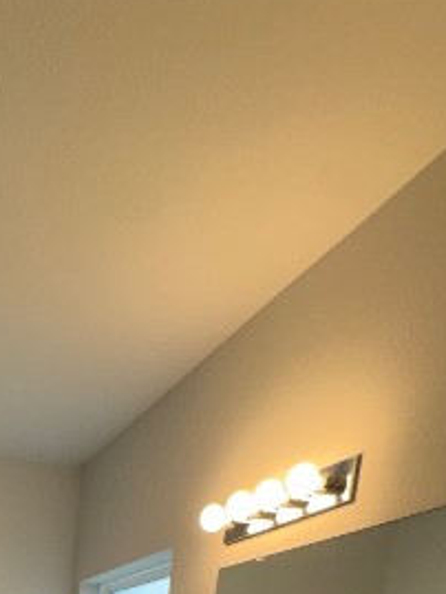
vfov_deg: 31.2
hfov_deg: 32.8
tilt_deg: -12.4
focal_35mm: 40
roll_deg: -2.4
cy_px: 835
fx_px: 687
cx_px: -9
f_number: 2.2
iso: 64
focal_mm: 2.22
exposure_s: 1/120
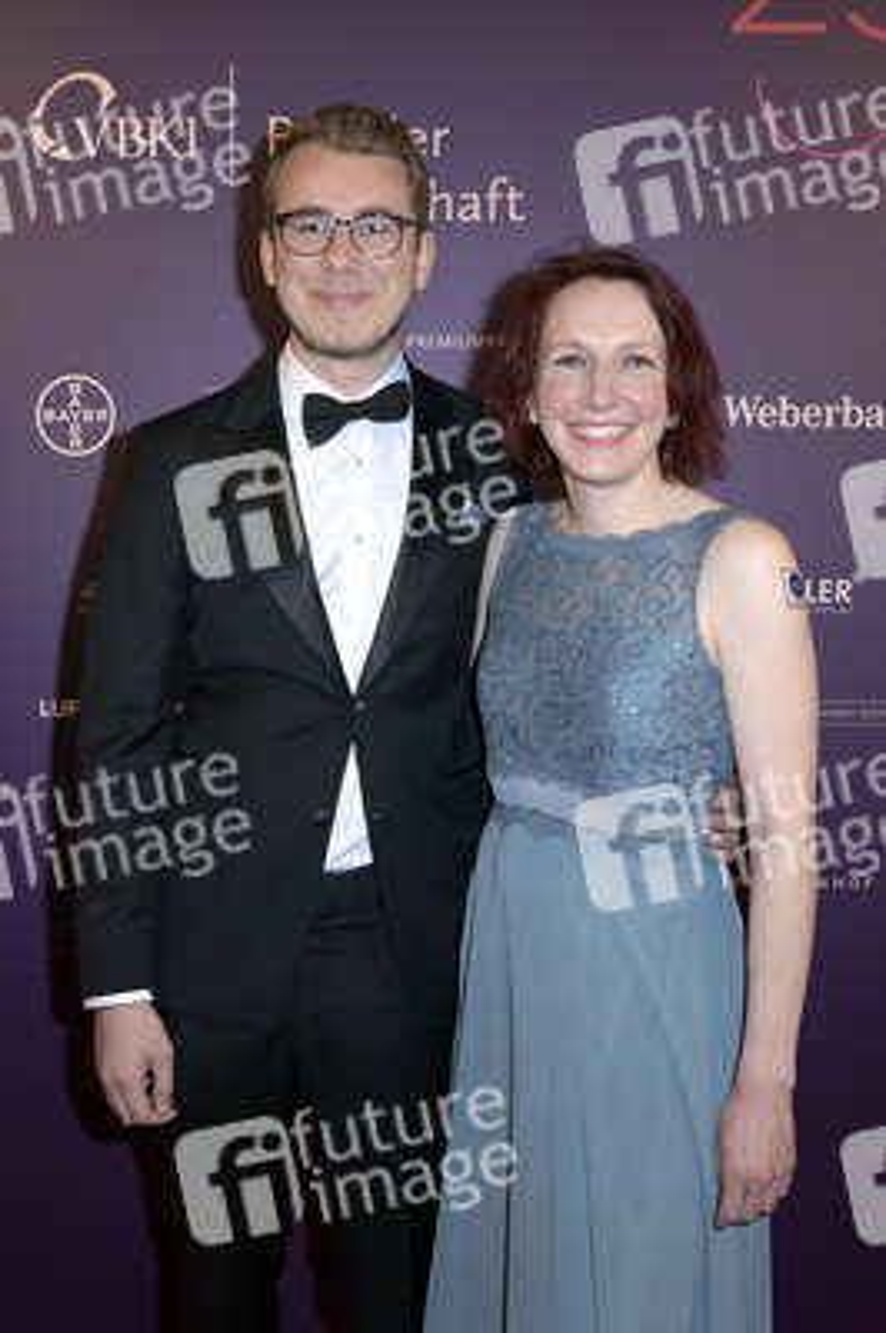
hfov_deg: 44.9
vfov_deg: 63.7
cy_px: 666
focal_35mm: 29
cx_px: 443
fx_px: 1072
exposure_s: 1/200
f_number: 5.6
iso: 500
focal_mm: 29
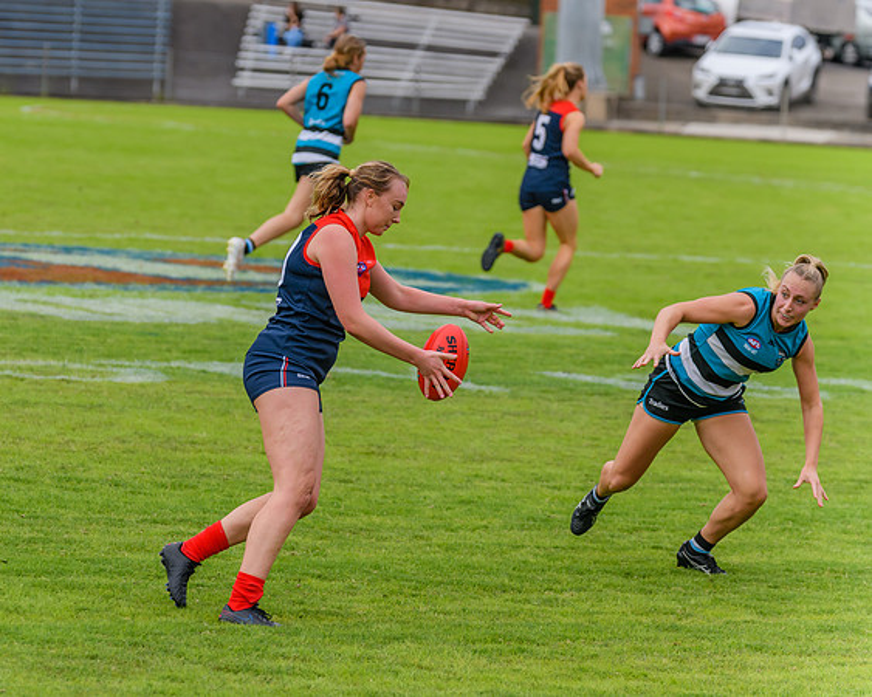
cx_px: 319
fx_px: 7368
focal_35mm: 286
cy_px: 329
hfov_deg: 6.8
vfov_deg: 5.4
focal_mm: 240
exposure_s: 1/2000
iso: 800
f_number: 6.3
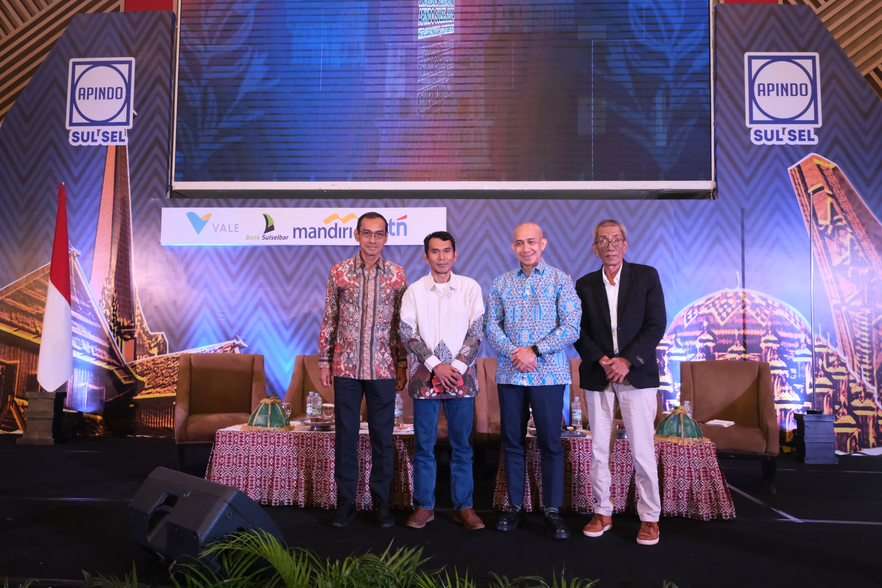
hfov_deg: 61.9
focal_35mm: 30
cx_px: 441
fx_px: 735
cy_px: 294
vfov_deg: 43.6
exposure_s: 1/200
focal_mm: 20
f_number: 4
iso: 3200
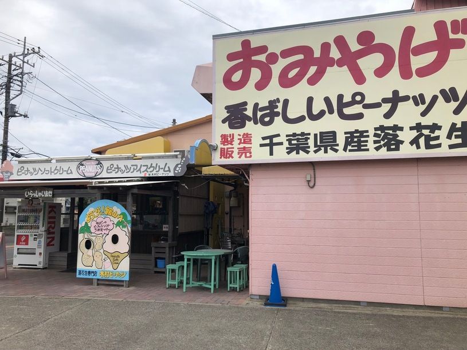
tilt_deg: +6.9
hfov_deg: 63.5
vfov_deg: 49.7
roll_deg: -0.5
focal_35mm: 28
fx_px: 378
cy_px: 175
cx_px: 234
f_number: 1.8
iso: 20
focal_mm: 3.99
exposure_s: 1/2315
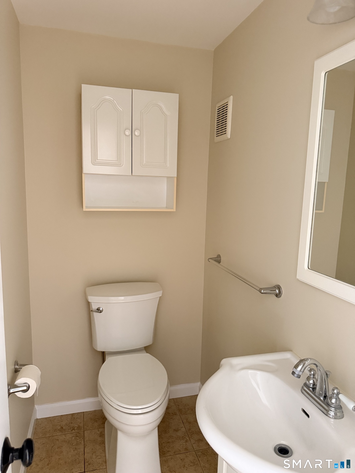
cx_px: 178
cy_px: 236
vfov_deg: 71.6
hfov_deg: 56.8
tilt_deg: -8.1
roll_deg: -2.3
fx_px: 328
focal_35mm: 24
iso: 640
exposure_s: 1/60
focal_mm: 6.76
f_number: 1.78
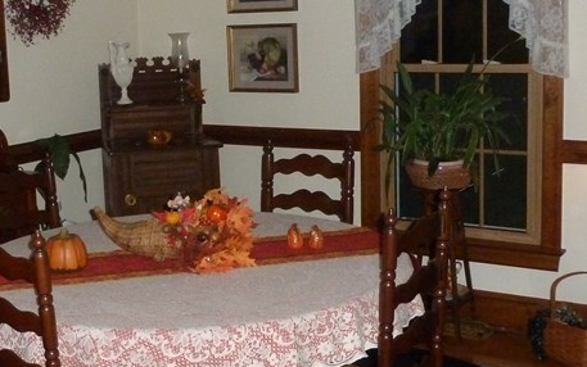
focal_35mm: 57
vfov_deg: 22.7
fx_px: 912
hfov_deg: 35.2
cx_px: 184
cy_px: 133
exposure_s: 1/60
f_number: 3.3
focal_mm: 4.3
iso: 500
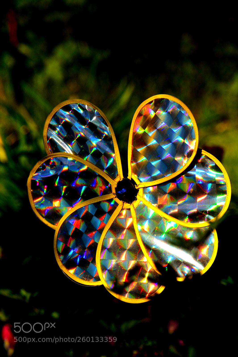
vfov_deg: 3.4
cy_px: 178
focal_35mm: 600
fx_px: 5952
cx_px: 119
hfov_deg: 2.3
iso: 100
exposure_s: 1/160
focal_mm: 400
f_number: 11
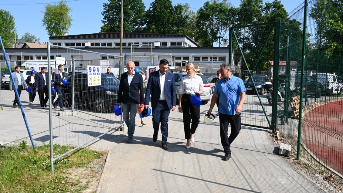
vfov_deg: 36.7
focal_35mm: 32
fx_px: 291
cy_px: 92
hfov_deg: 61.0
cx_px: 169
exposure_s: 1/200
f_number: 9
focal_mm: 30
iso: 100
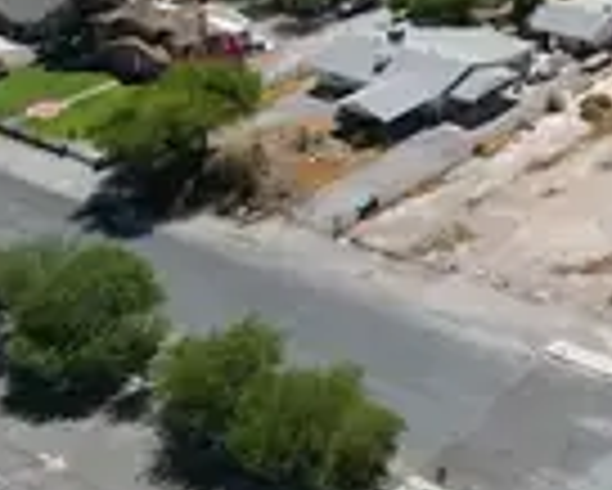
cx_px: 801
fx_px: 1251
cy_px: 9
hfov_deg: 24.0
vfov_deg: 21.5
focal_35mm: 69
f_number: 1.7
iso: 130
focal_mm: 6.72
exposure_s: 1/4000
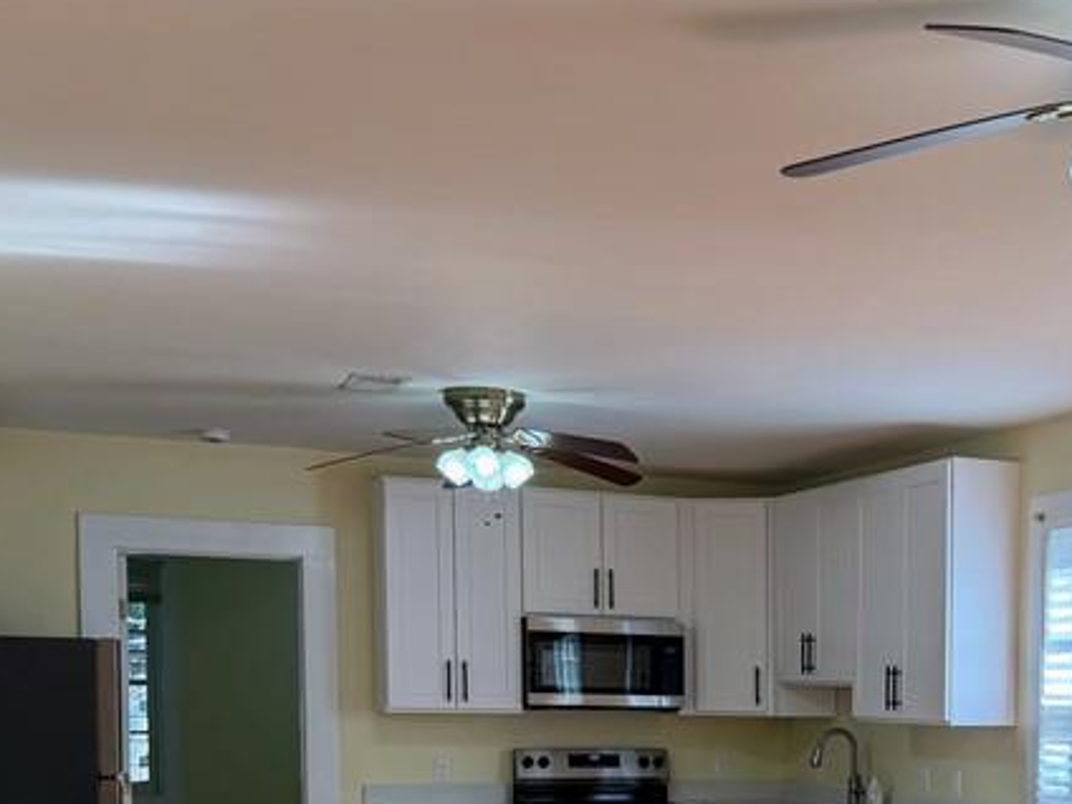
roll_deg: +0.0
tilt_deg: -3.7
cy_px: 812
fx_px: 1796
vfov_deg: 24.1
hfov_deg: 31.4
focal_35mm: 58
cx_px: 999
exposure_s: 1/207
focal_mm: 6.76
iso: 80
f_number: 1.78
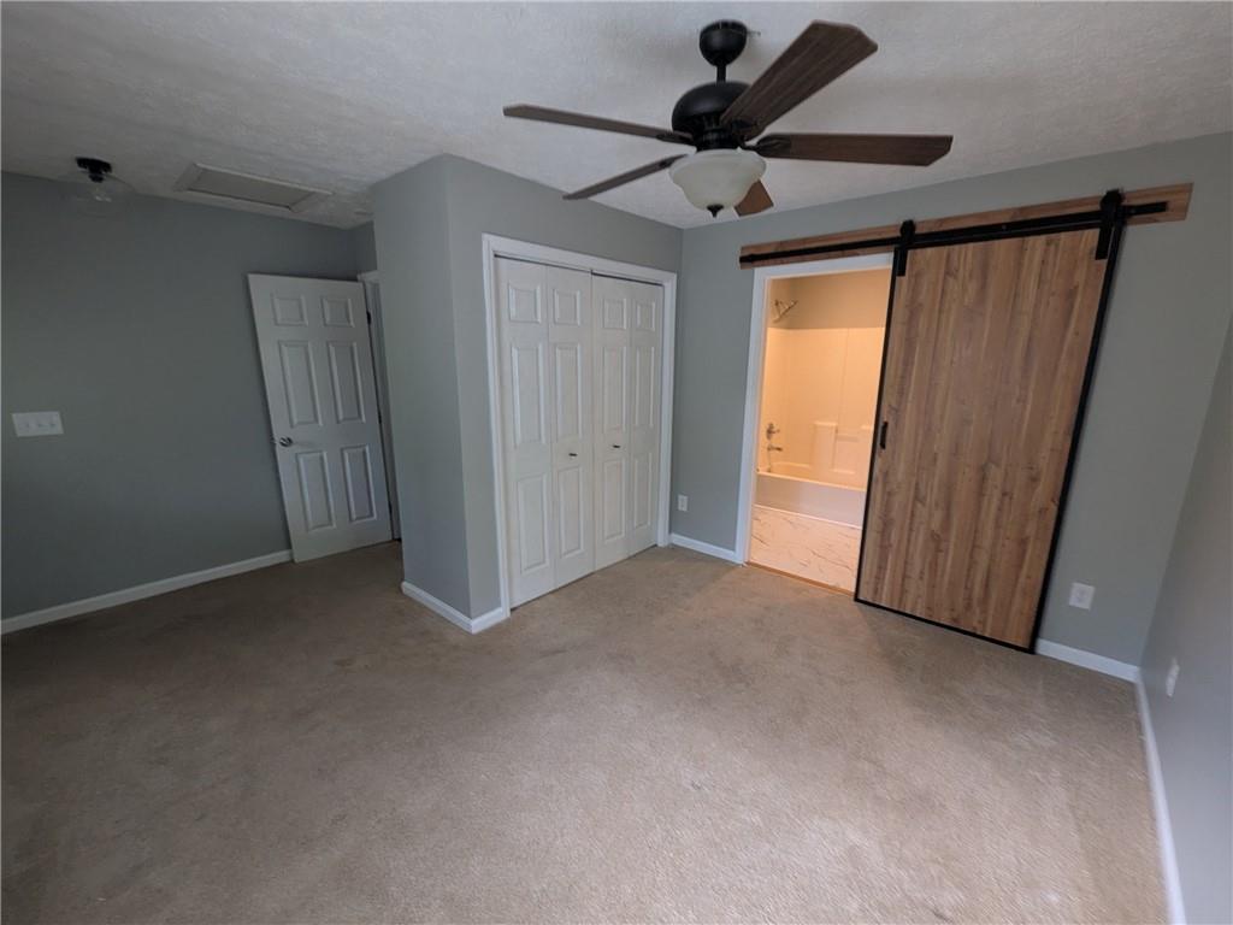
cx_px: 616
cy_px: 462
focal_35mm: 13
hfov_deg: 106.2
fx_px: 463
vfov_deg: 89.9
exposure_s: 1/23.8
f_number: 2.2
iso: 73
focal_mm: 1.95
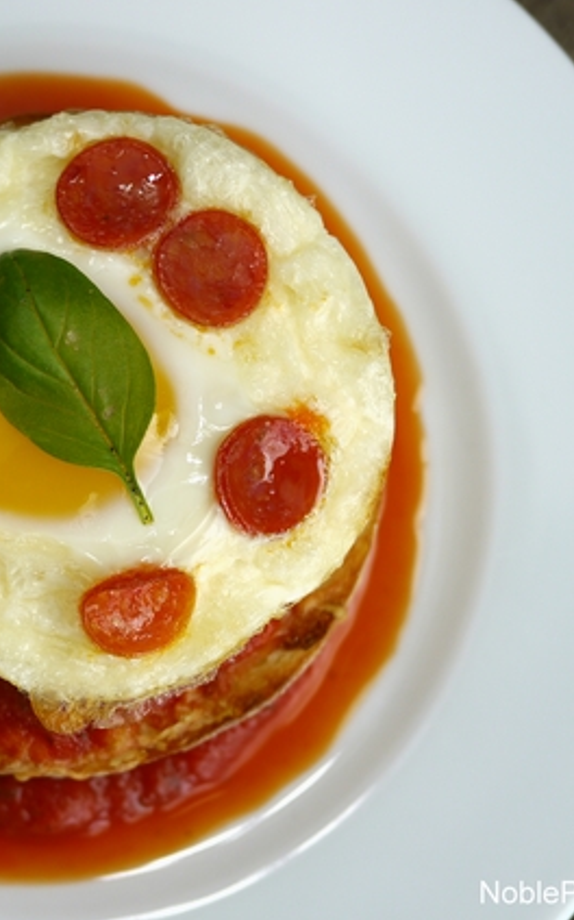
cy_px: 458
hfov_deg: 17.9
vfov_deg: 28.6
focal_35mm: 72
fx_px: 1804
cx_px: 86
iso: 100
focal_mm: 25
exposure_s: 1/400
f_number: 2.5
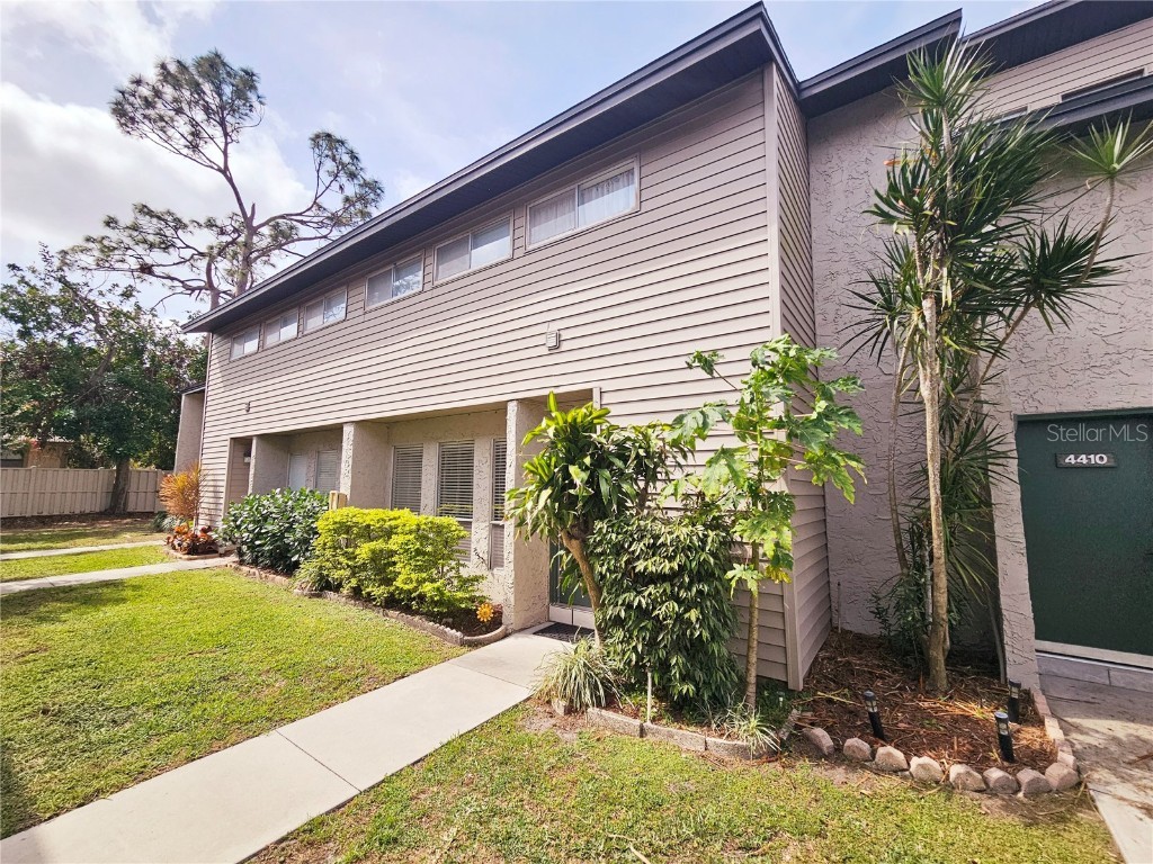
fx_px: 433
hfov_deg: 106.2
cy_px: 432
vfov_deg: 89.9
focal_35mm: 13
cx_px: 576
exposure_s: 1/2000
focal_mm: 2.2
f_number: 2.2
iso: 50
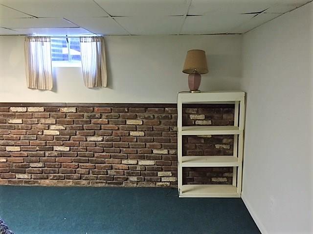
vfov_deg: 48.2
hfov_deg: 61.7
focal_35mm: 29
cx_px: 156
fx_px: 262
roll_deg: +0.1
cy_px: 117
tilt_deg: -9.8
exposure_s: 1/24
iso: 250
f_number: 2.2
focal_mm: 4.15
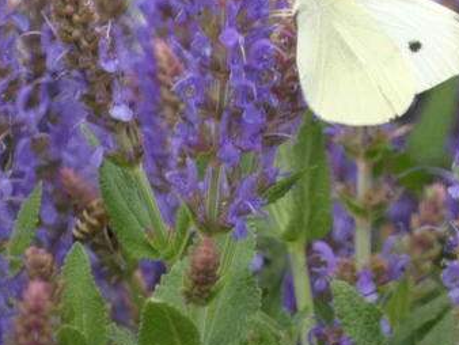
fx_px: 26605
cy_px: 37
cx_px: 312
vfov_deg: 0.7
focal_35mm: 2005
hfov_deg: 1.0
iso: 125
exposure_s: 1/125
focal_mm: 189.9
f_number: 5.7
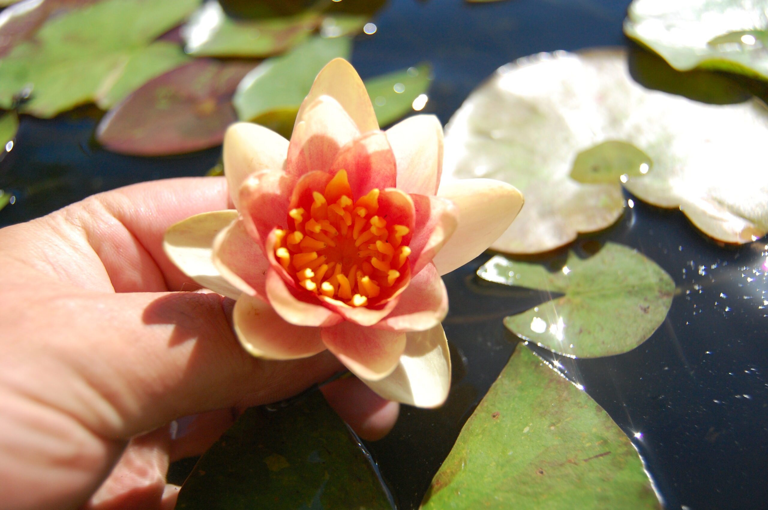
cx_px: 384
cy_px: 255
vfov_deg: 36.8
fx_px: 767
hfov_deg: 53.2
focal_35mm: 36
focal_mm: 24
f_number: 4
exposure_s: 1/4000
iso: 800
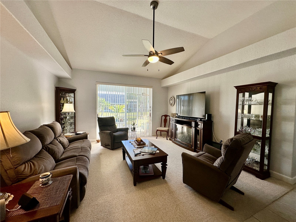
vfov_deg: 85.7
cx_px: 148
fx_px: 120
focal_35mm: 14
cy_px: 111
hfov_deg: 102.1
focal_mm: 2.22
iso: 100
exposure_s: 1/120
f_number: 2.2
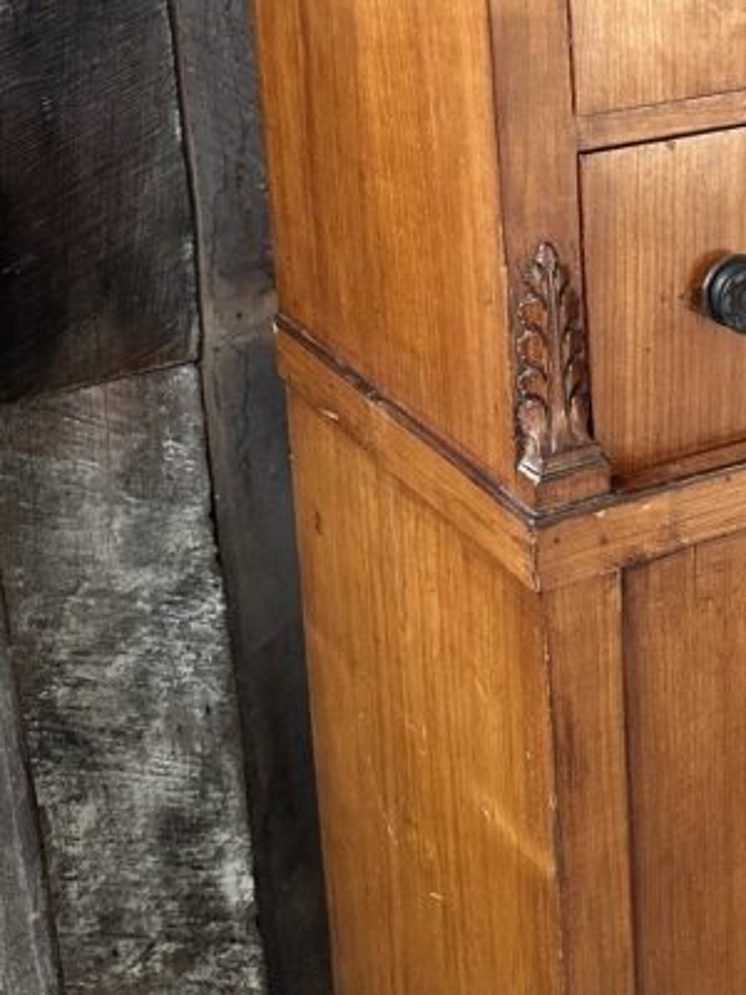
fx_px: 2069
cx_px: 960
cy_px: 154
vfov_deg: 26.4
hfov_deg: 19.0
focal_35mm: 72
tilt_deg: -14.1
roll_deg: +0.4
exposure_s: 1/60
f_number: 1.78
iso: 250
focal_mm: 6.86
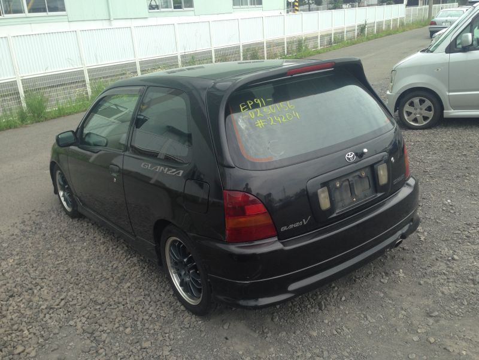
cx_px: 240
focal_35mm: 33
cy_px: 180
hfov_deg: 55.4
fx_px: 457
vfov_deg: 42.9
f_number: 2.4
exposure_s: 1/583
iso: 50
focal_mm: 4.12
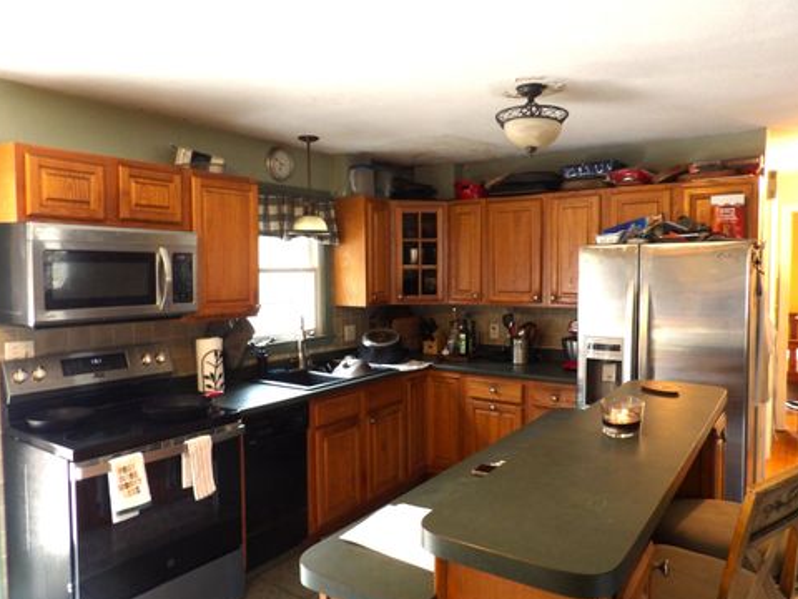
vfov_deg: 54.9
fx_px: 576
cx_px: 399
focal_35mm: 25
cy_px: 310
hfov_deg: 69.4
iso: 227
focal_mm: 4.3
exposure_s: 1/17
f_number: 3.2
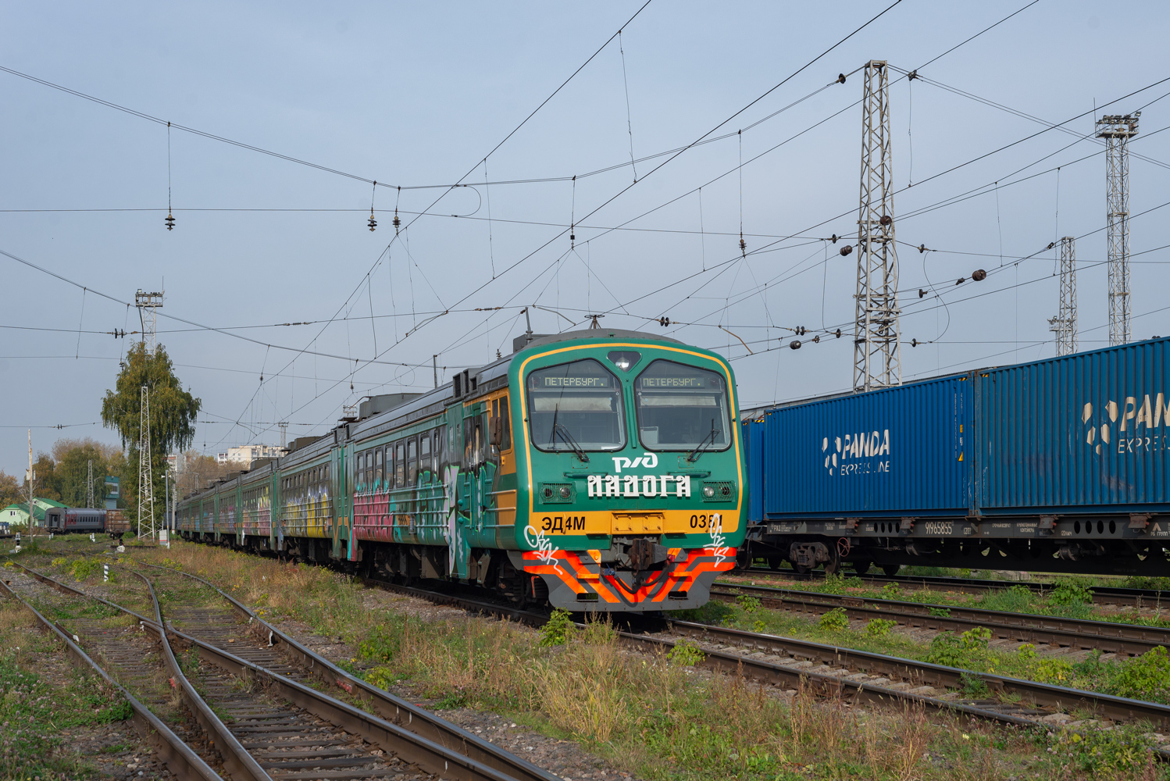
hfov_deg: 39.6
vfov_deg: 27.0
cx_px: 585
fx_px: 1626
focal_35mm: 50
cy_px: 390
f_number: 8
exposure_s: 1/500
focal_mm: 50
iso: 125
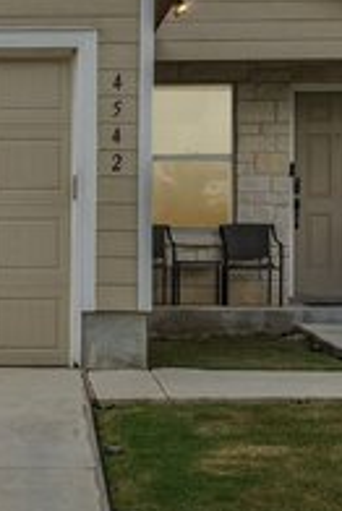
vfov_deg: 20.0
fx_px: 1437
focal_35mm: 101
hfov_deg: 13.3
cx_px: -31
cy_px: 126
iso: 200
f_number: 8
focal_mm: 31
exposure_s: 1/500
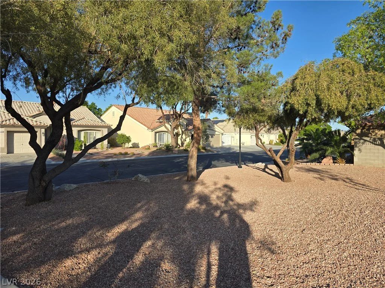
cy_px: 144
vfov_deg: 58.9
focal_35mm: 23
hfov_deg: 73.9
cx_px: 192
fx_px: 256
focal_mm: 6.3
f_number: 1.7
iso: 12
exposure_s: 1/542
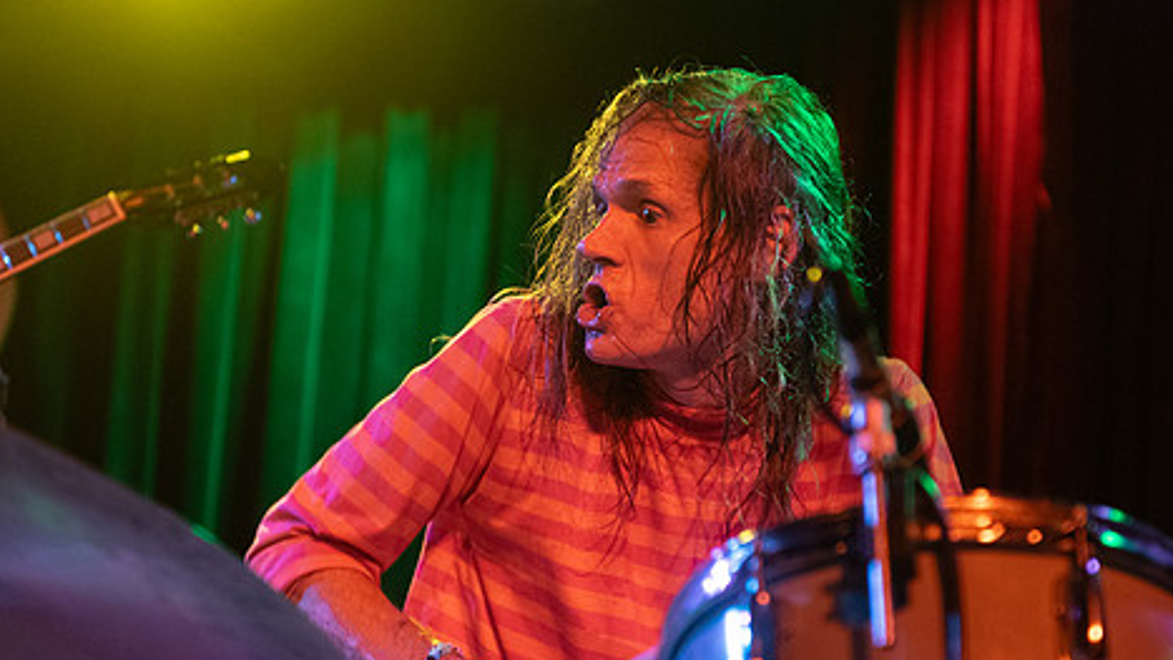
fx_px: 2427
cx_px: 580
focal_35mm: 78
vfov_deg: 15.5
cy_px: 388
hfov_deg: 27.2
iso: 2500
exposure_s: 1/200
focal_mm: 60
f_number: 3.2
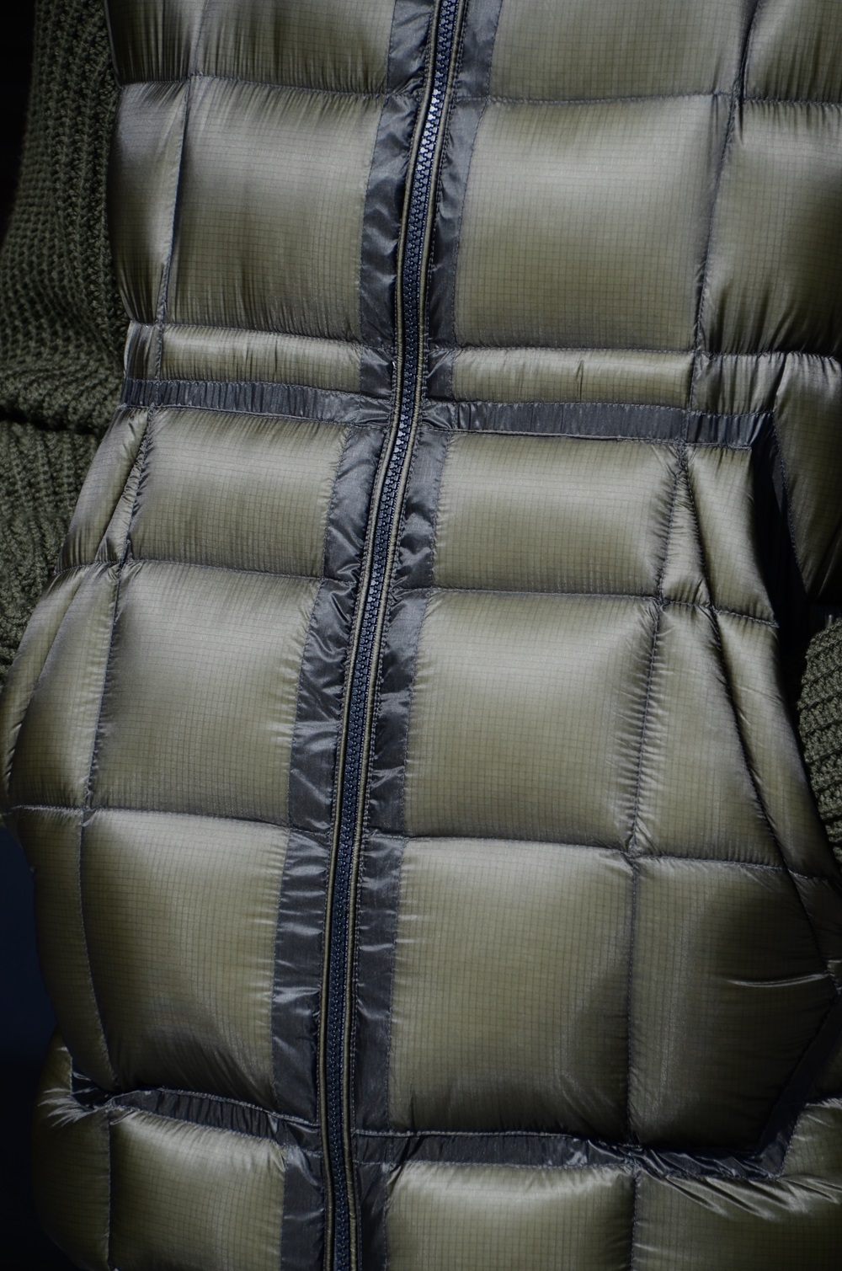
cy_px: 636
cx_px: 421
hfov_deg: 5.2
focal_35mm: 262
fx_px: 9247
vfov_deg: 7.9
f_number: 6.3
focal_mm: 175
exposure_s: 1/400
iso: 125
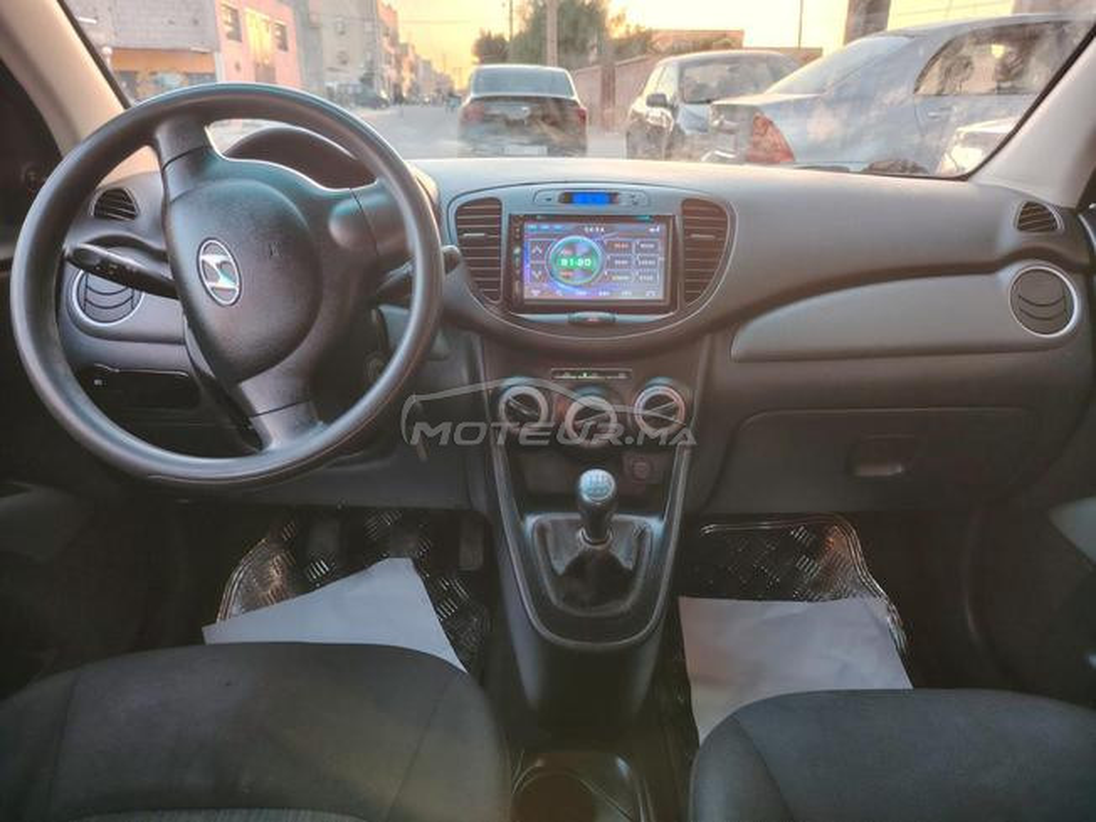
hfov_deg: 71.6
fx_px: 760
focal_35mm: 24
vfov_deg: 56.8
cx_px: 548
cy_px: 411
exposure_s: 1/33.3
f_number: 1.75
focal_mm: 5.25
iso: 778
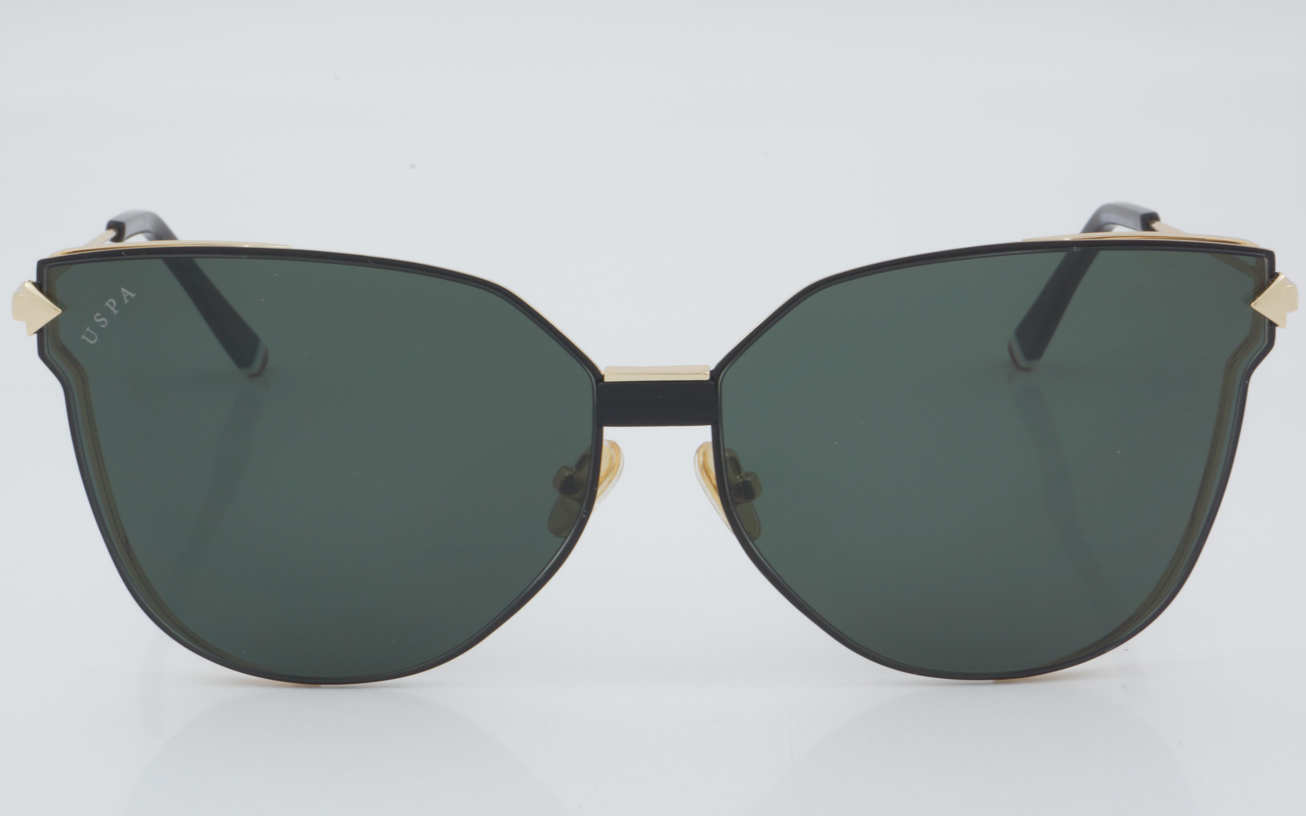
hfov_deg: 24.5
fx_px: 3008
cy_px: 412
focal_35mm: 85
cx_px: 654
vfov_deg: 15.5
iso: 100
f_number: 32
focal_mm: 55
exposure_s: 1/3
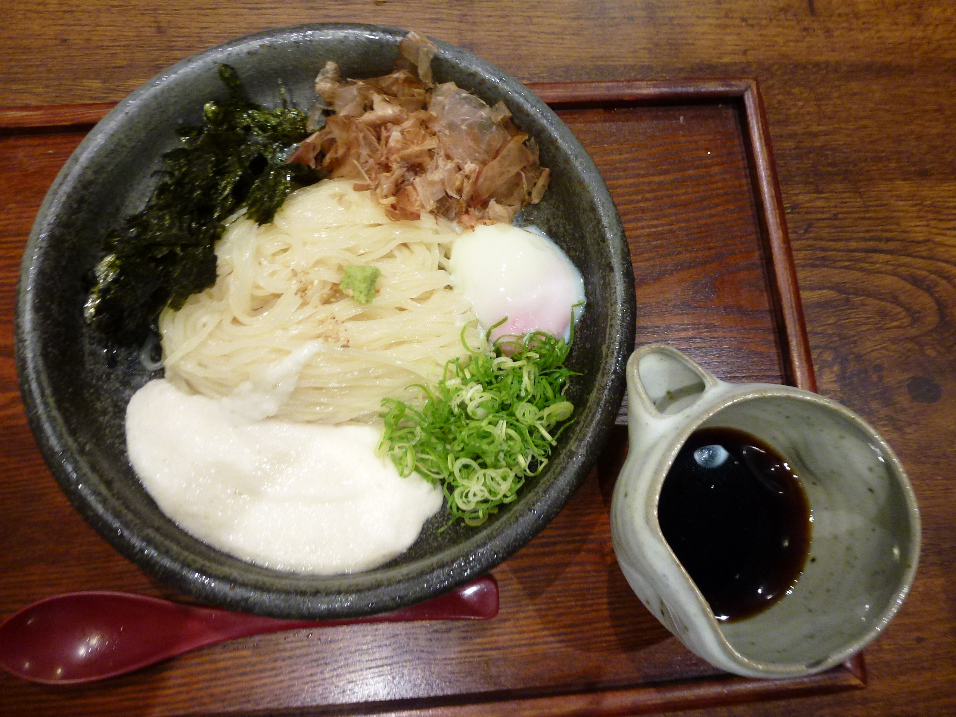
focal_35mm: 24
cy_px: 358
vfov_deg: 56.8
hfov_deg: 71.6
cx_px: 478
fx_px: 663
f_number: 3.3
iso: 200
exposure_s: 1/6
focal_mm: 4.3
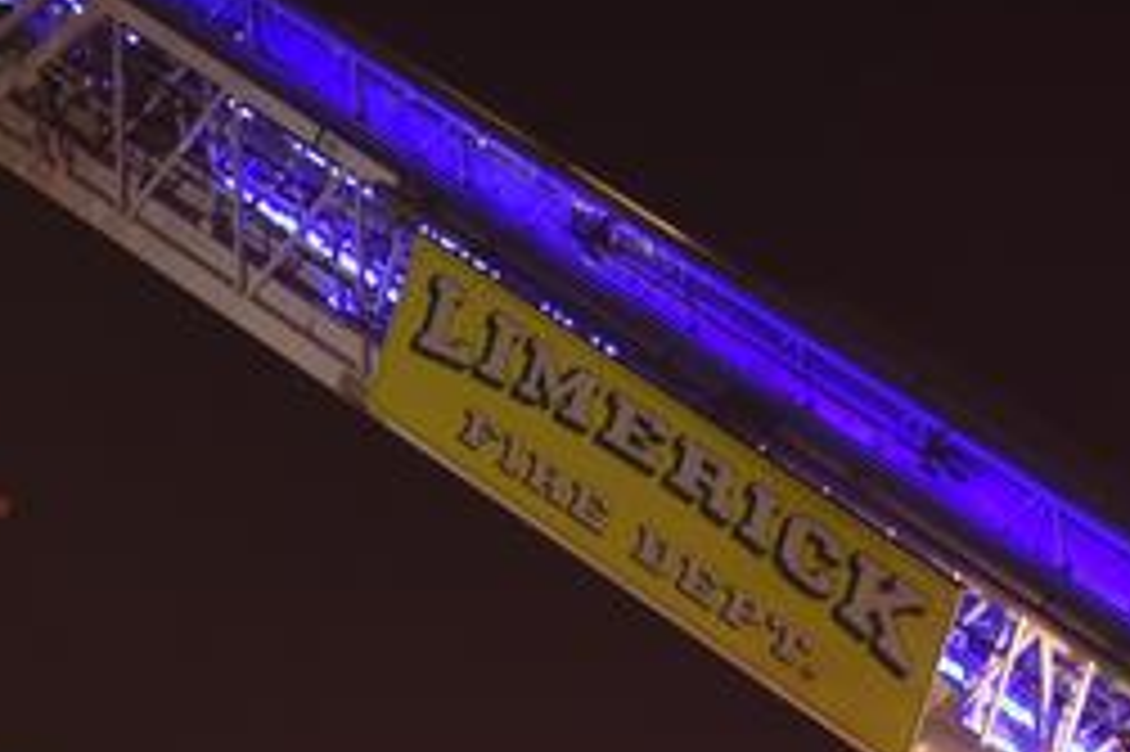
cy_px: 1265
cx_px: 716
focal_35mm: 286
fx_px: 8971
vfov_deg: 4.8
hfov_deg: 7.2
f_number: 2.8
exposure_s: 1/60
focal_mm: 70
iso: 1400
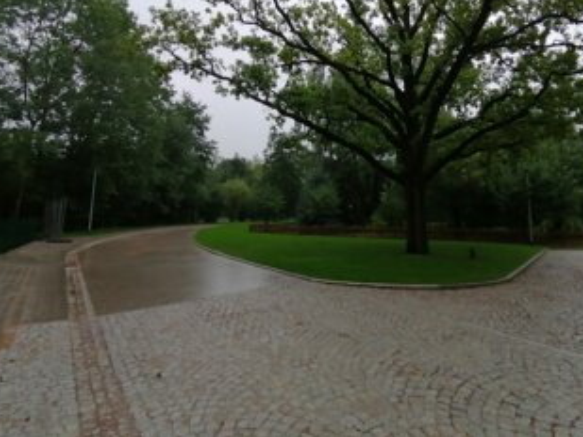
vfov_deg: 60.1
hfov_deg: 75.6
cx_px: 347
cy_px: 158
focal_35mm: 22
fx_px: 371
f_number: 2.4
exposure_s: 1/491
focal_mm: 1.78
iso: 50
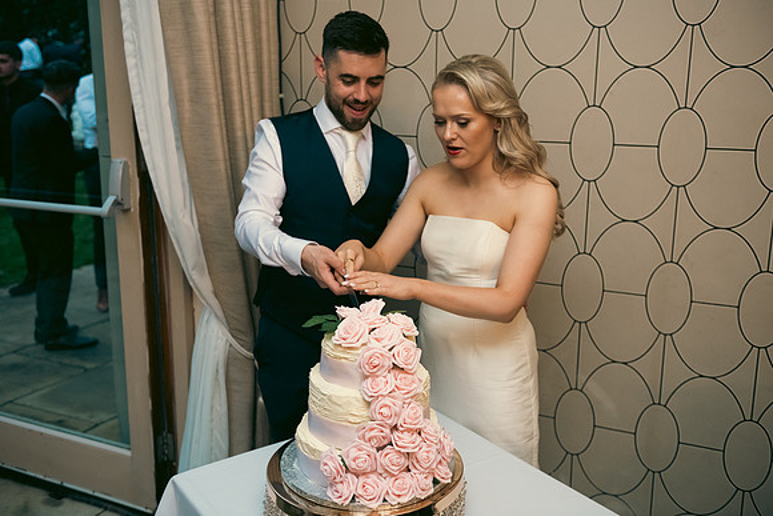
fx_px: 816
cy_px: 258
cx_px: 386
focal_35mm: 38
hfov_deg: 50.7
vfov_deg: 35.1
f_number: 3.5
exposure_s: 1/160
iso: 800
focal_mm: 38
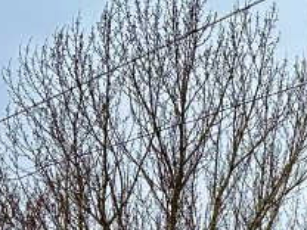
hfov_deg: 13.3
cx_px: 692
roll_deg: +0.5
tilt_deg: +1.6
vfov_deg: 11.8
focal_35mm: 118
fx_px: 1047
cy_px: 376
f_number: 1.78
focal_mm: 6.86
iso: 80
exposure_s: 1/903
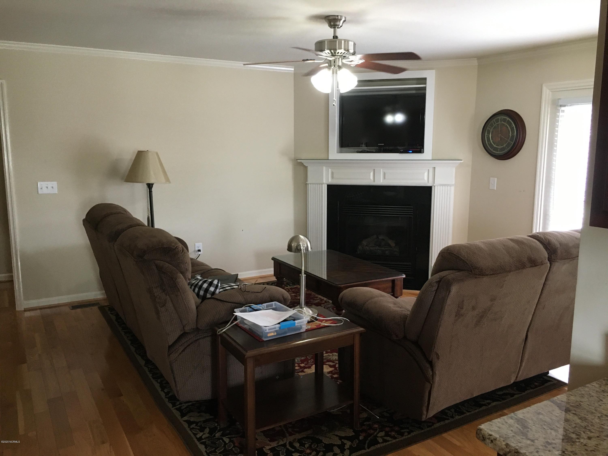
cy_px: 228
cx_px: 304
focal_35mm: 29
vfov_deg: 48.2
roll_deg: +0.0
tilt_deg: -10.1
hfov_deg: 61.7
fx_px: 509
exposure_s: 1/30
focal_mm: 4.15
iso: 160
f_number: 2.2
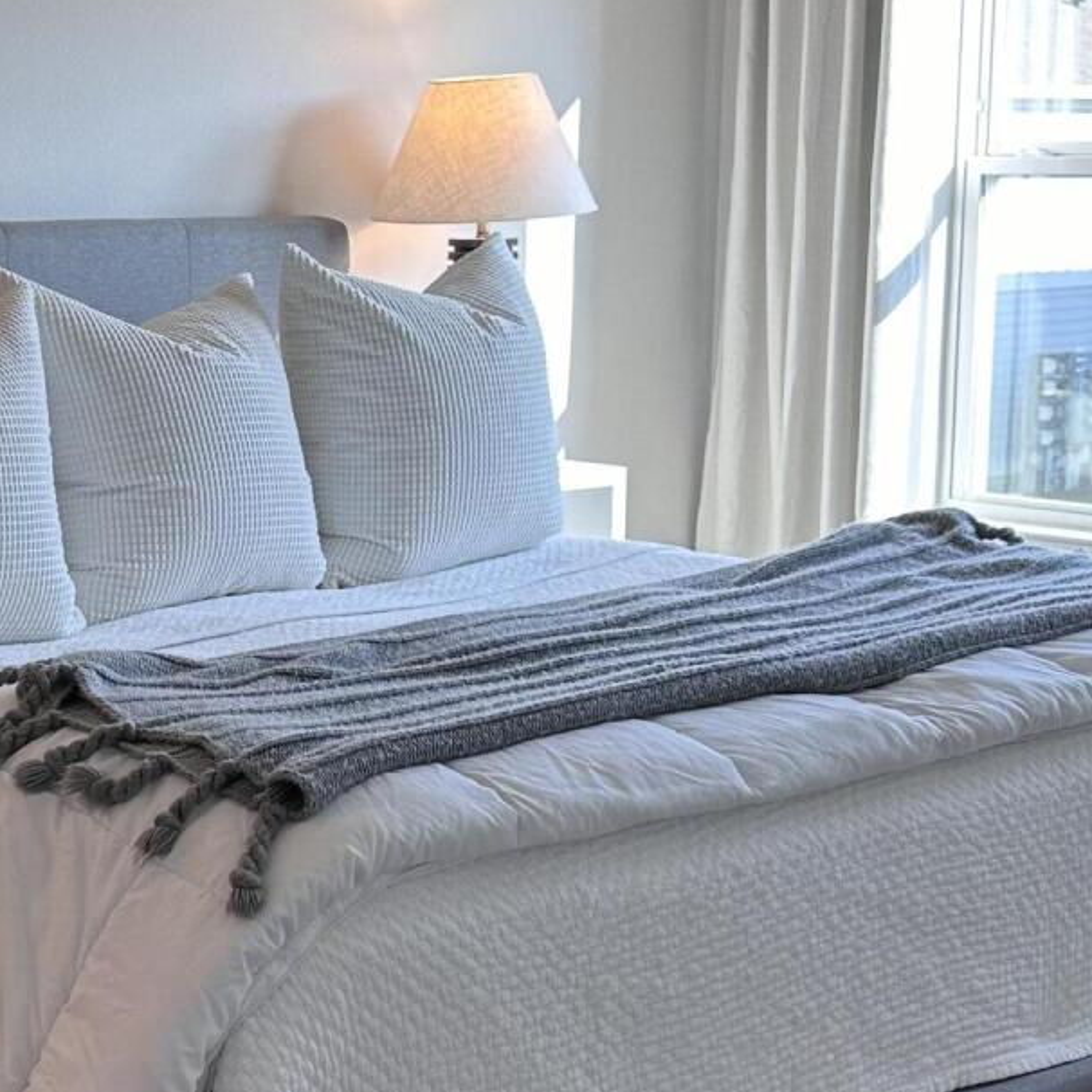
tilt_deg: -8.8
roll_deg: +0.3
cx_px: -5
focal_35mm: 70
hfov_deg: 23.6
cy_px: 557
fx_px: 2498
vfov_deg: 24.7
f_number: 1.78
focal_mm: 6.86
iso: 50
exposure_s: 1/122
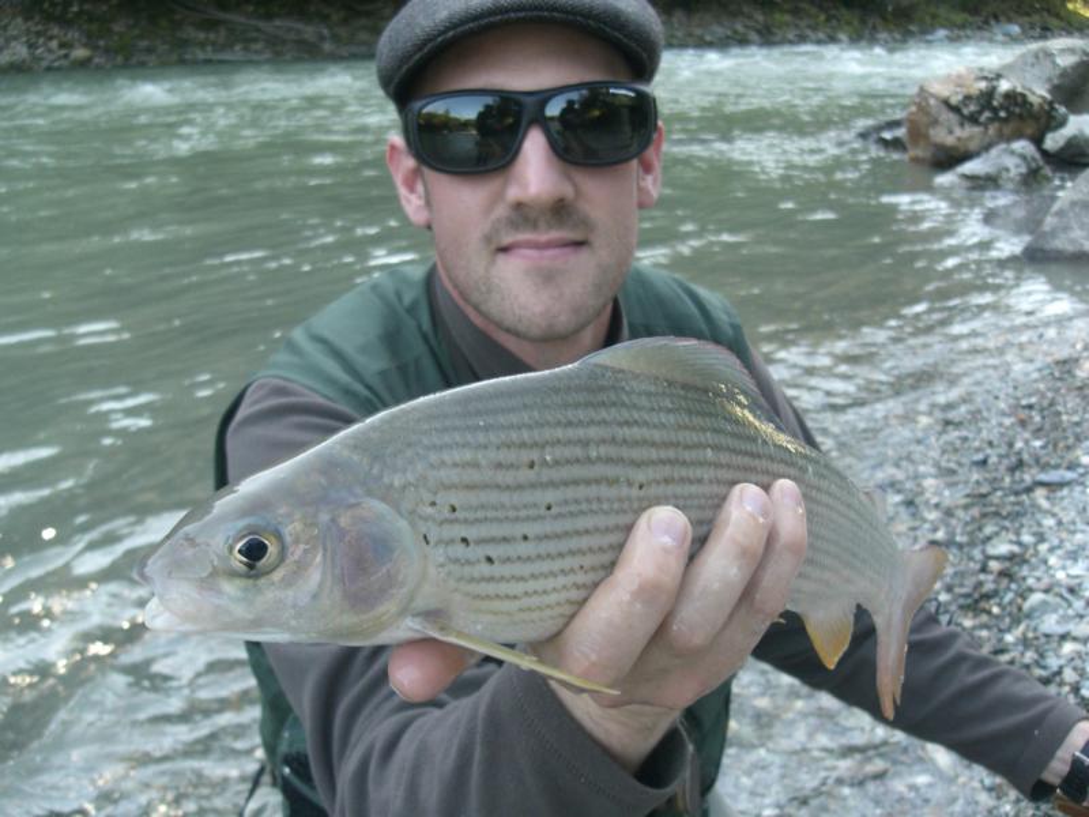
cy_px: 408
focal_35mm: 38
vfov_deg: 37.7
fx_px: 1195
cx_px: 544
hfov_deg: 49.0
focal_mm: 6.3
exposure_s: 1/100
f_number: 3.1
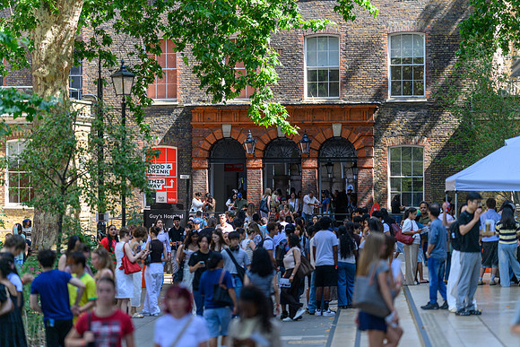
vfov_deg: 10.1
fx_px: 1956
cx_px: 260
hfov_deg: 15.1
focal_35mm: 135
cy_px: 174
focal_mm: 135
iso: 360
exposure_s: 1/2000
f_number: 1.8
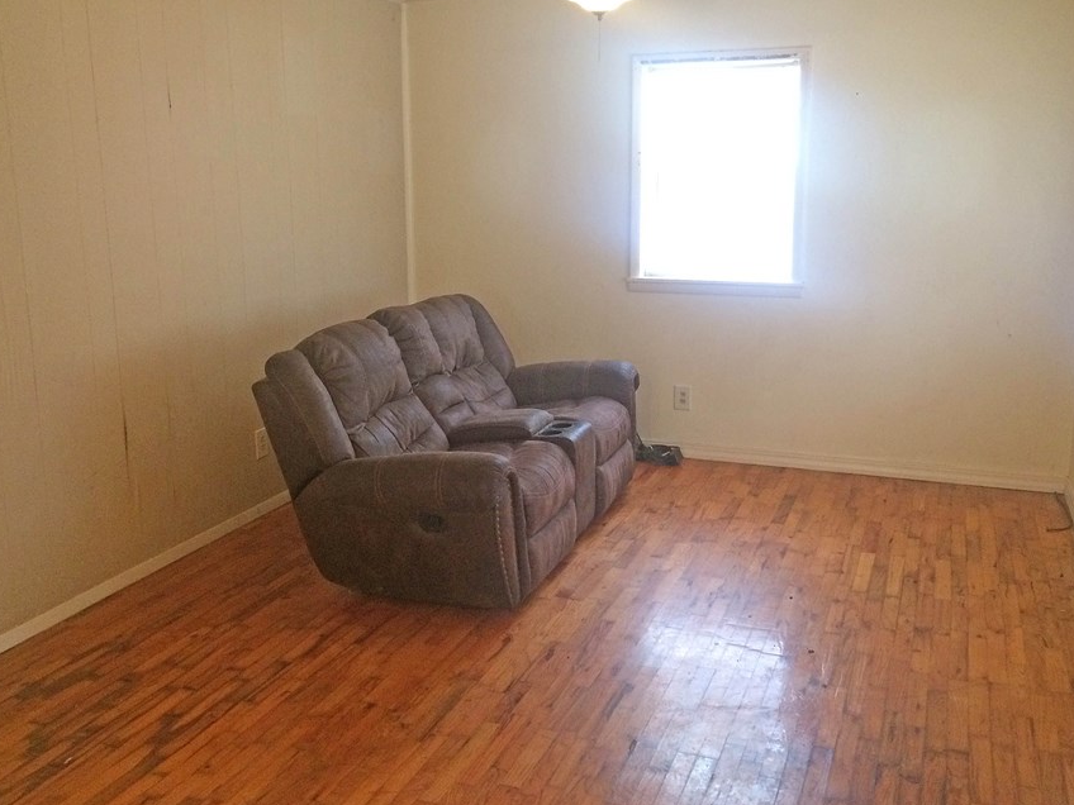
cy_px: 385
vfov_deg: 40.7
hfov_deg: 52.6
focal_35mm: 35
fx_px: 1086
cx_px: 531
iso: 250
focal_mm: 4.15
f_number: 2.2
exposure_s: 1/30
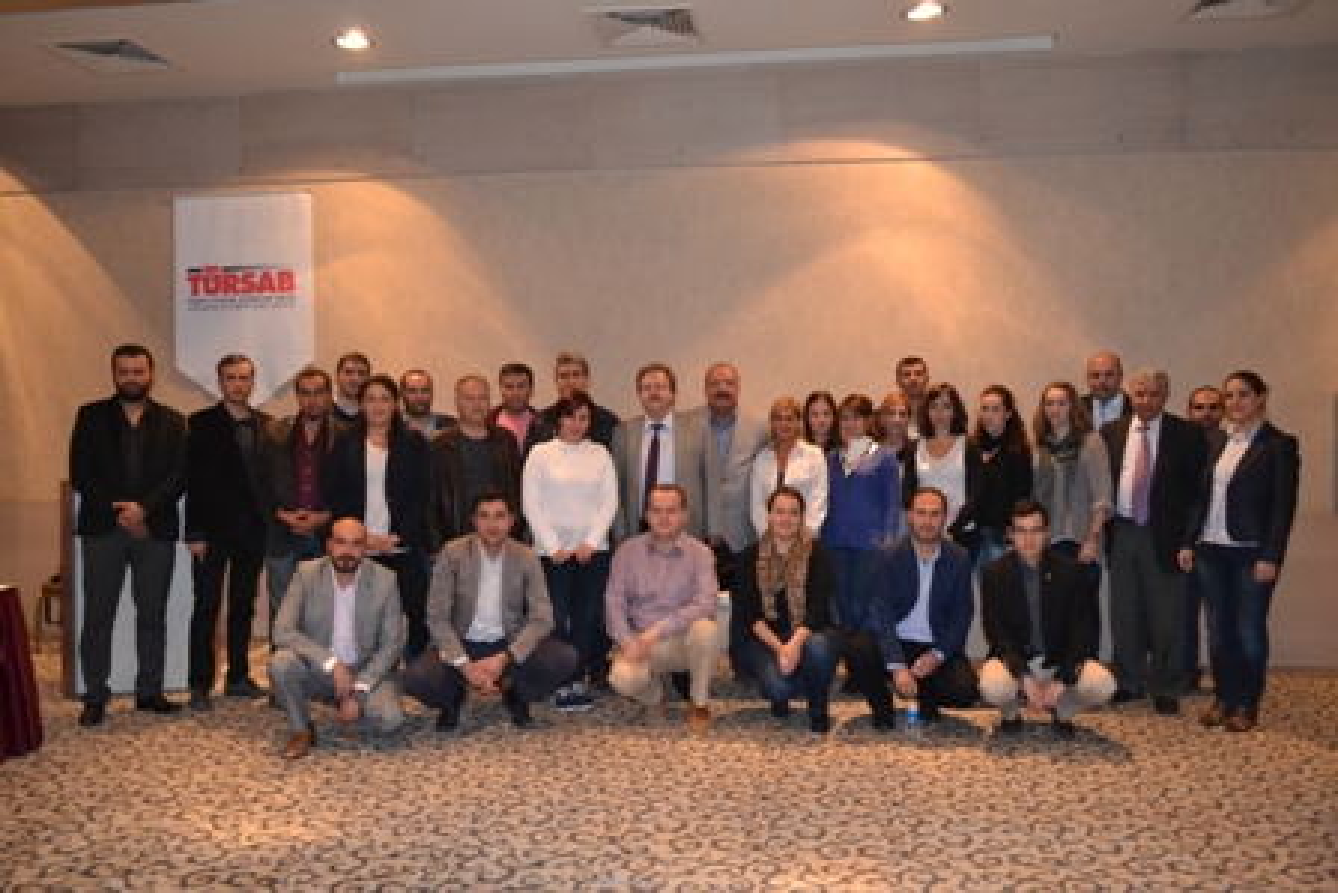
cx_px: 669
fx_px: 1115
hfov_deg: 61.9
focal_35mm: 30
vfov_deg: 43.6
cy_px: 446
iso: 3200
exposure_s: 1/60
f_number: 3.8
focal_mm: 20
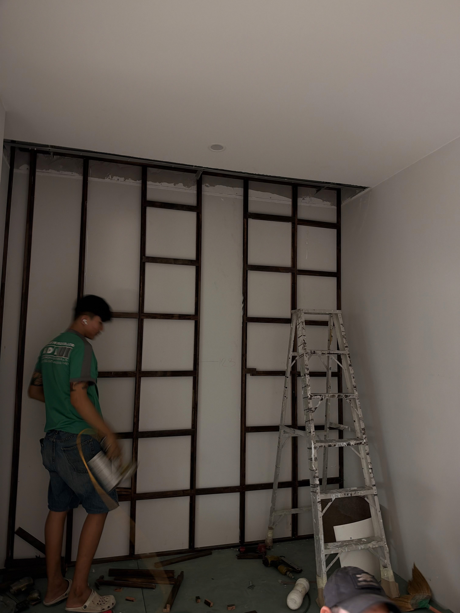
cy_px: 306
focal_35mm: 24
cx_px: 230
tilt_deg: +5.8
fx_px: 425
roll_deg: -1.4
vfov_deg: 71.6
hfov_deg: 56.8
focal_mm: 6.93
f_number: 2.54
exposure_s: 1/15
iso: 50
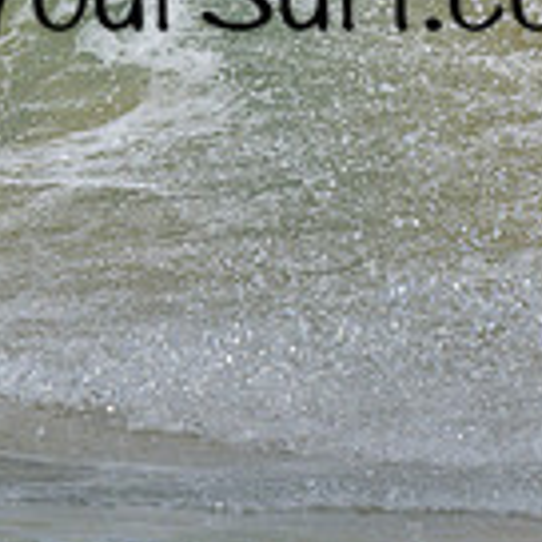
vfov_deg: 0.4
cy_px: -323
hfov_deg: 0.4
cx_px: 83
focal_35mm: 3988
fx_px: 70645
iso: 220
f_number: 6.3
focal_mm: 800
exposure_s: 1/2000
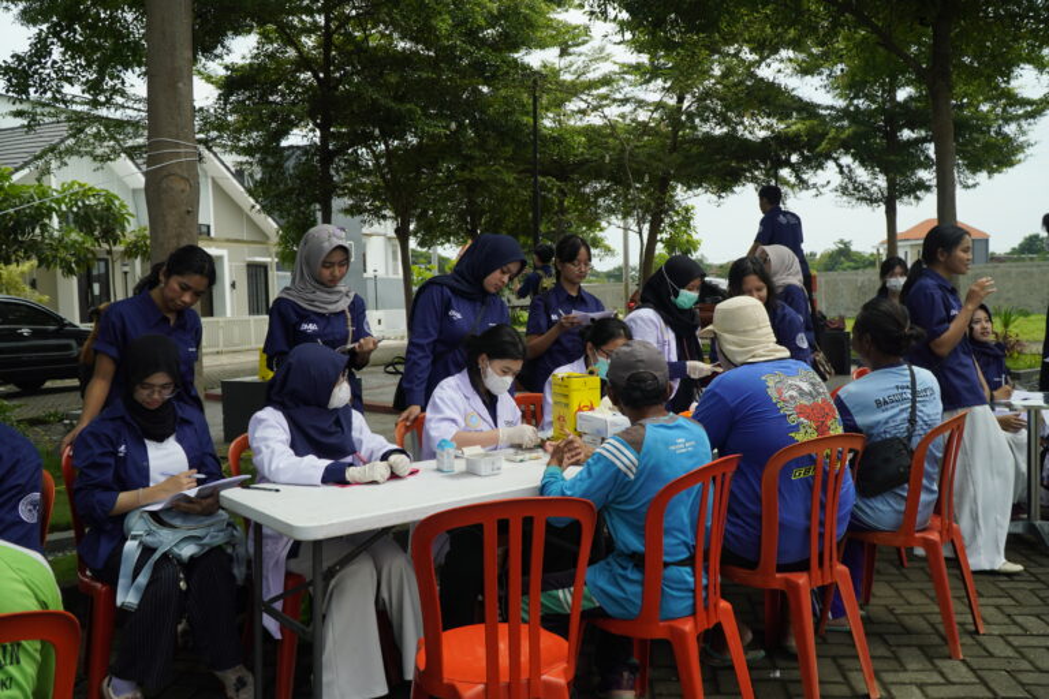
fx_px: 830
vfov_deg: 45.7
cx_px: 524
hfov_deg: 64.6
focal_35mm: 28
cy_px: 350
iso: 100
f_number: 4.5
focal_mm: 19
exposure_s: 1/800
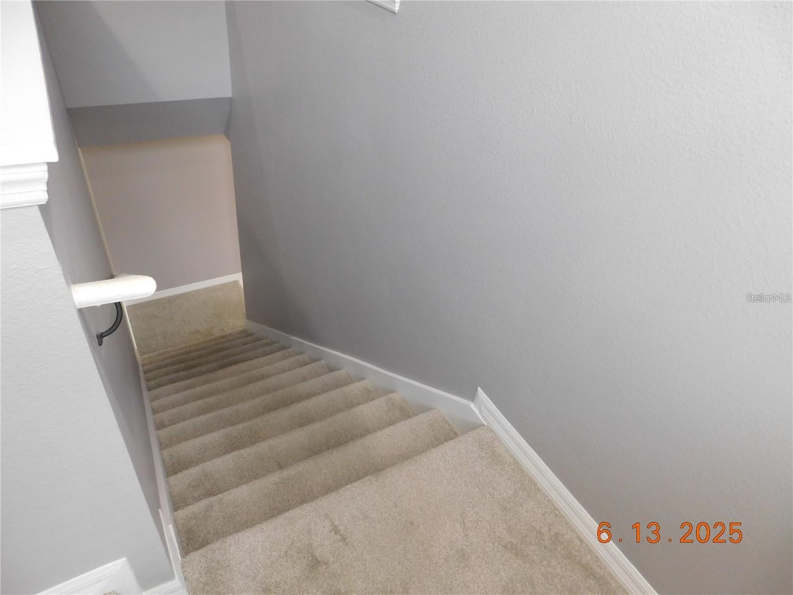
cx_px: 396
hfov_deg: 73.9
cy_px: 298
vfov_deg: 58.9
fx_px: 527
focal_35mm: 23
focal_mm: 4
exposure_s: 1/30
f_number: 3
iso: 320
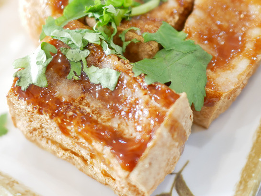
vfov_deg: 26.2
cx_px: 140
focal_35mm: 55
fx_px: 415
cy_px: 50
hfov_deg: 34.9
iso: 400
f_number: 1.7
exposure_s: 1/60
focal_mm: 15
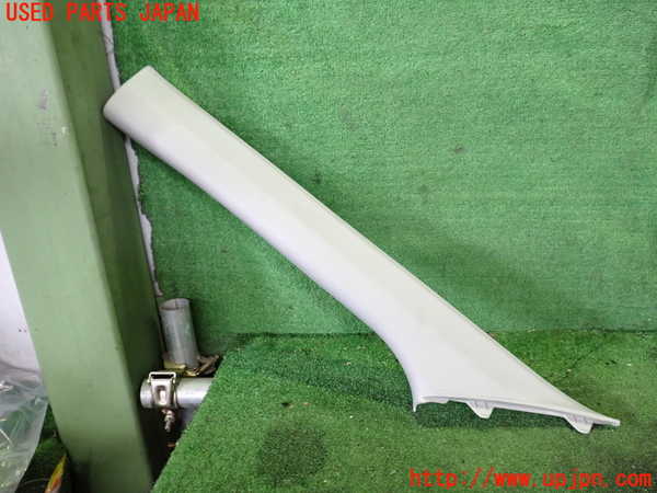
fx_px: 569
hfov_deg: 60.0
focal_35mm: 30
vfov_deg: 46.8
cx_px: 328
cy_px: 246
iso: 320
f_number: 2.3
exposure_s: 1/30
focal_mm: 5.4
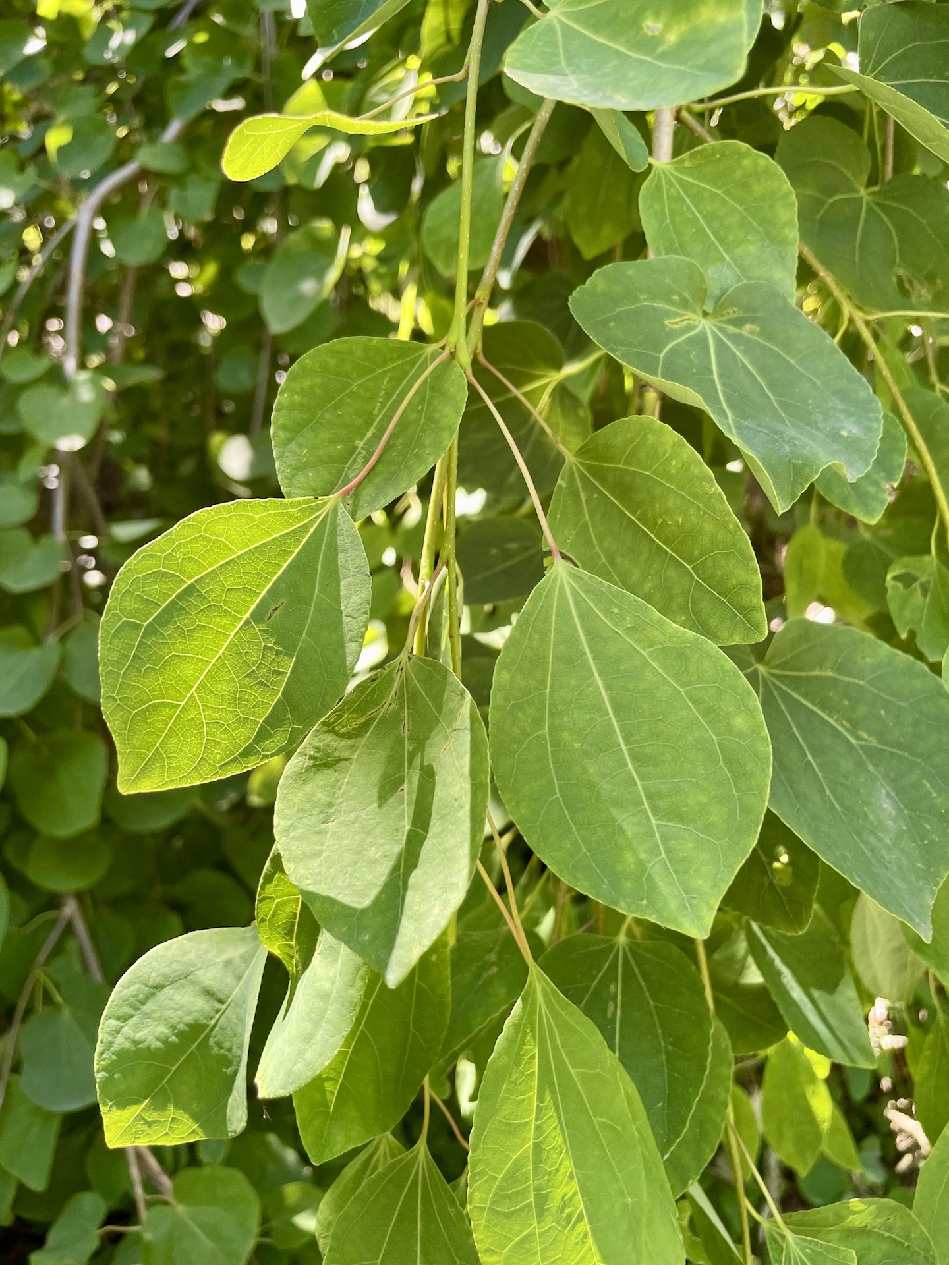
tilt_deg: -16.3
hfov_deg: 53.1
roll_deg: +2.3
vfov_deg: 67.3
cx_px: 474
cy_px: 632
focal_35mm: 26
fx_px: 950
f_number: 1.6
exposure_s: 1/121
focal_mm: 4.2
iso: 100
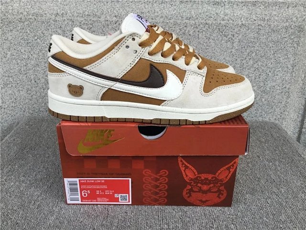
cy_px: 115
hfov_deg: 58.4
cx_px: 153
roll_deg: -0.9
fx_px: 274
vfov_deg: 45.4
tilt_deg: -20.7
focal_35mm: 31
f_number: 2.4
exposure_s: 1/532
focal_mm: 3.3
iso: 25
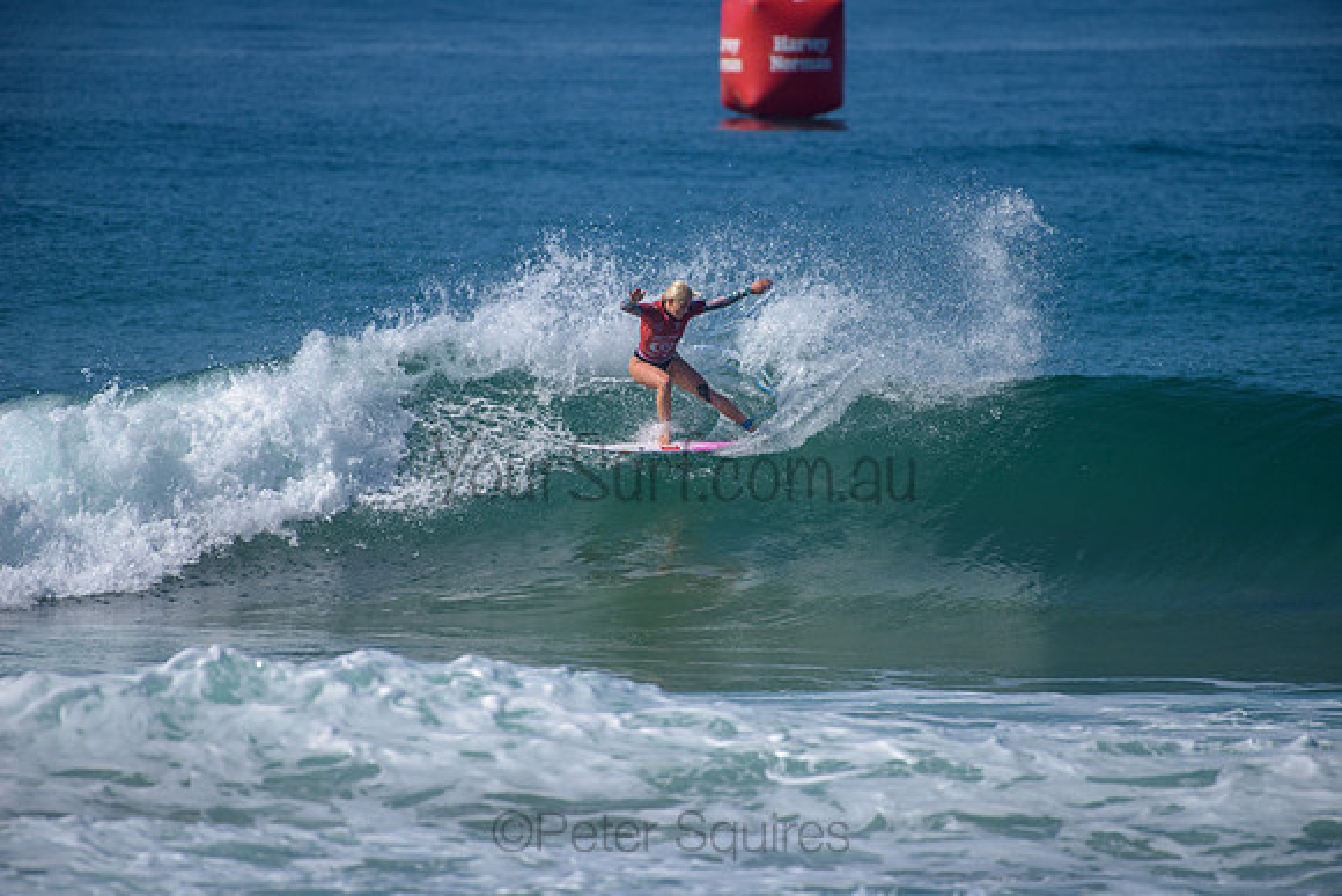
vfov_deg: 2.8
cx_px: 671
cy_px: 448
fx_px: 18642
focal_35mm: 500
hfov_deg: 4.1
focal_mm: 500
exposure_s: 1/2000
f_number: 5.6
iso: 140
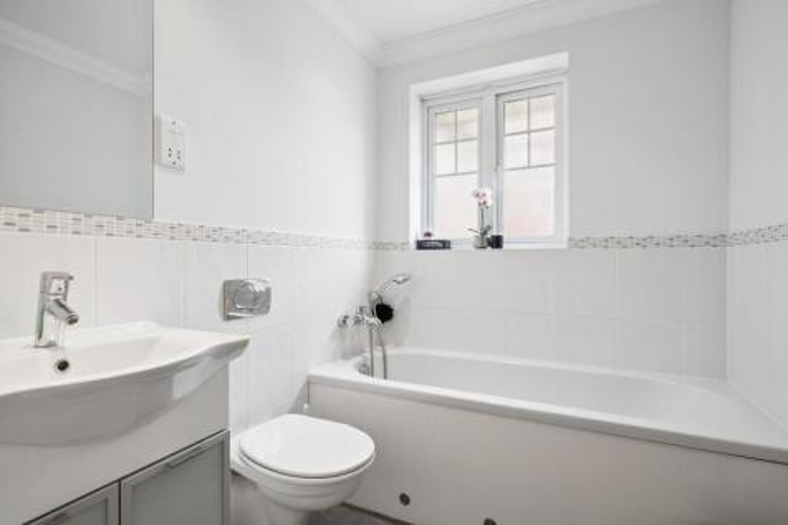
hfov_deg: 93.3
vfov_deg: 70.4
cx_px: 394
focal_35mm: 17
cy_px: 262
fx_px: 372
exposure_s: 1.6
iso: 100
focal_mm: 17
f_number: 14
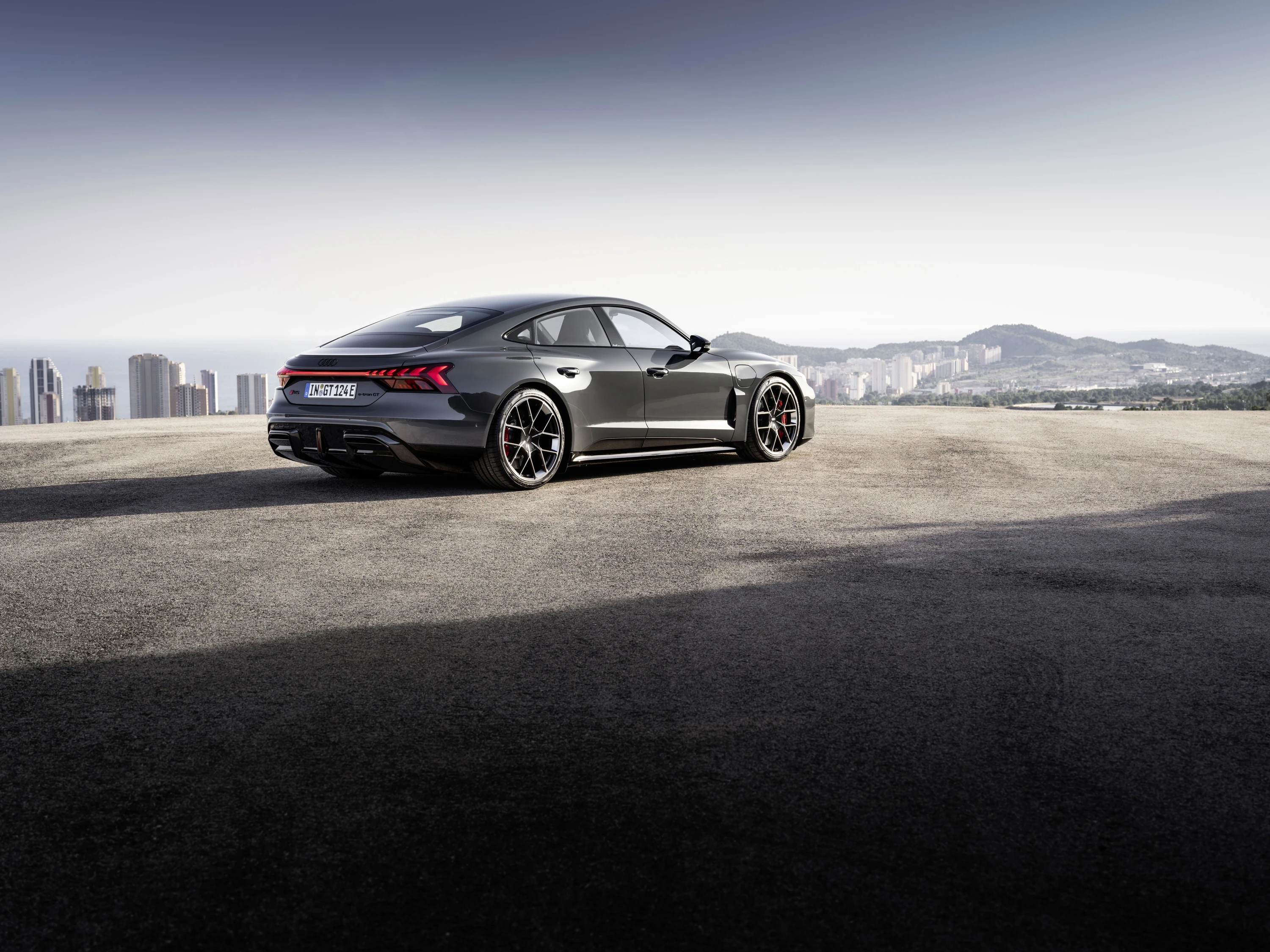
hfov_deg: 38.9
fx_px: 1798
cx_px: 635
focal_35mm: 49
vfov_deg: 29.7
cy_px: 476
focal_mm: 62.4
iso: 100
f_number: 6.4
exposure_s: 1/40
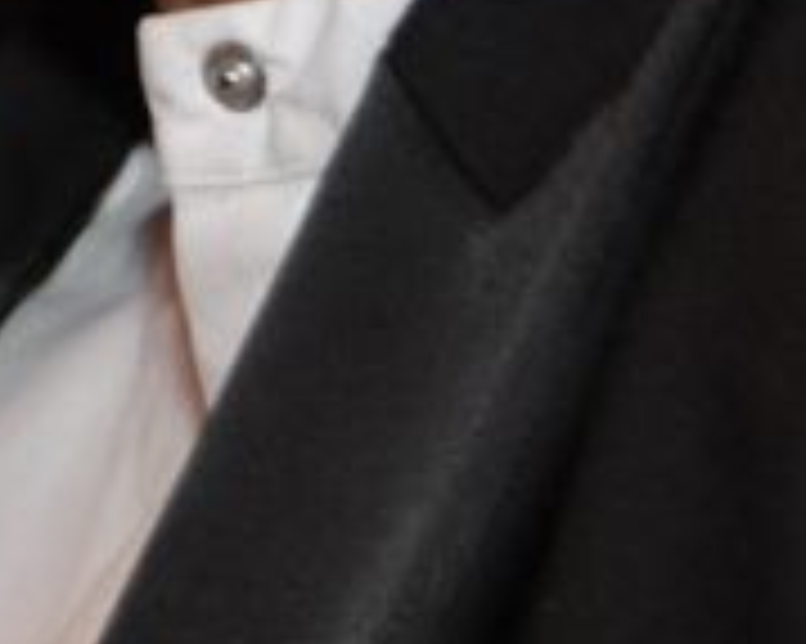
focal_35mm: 302
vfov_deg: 5.0
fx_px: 7200
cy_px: -603
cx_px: -1126
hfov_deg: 6.1
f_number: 4.2
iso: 800
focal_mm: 30
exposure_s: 1/60
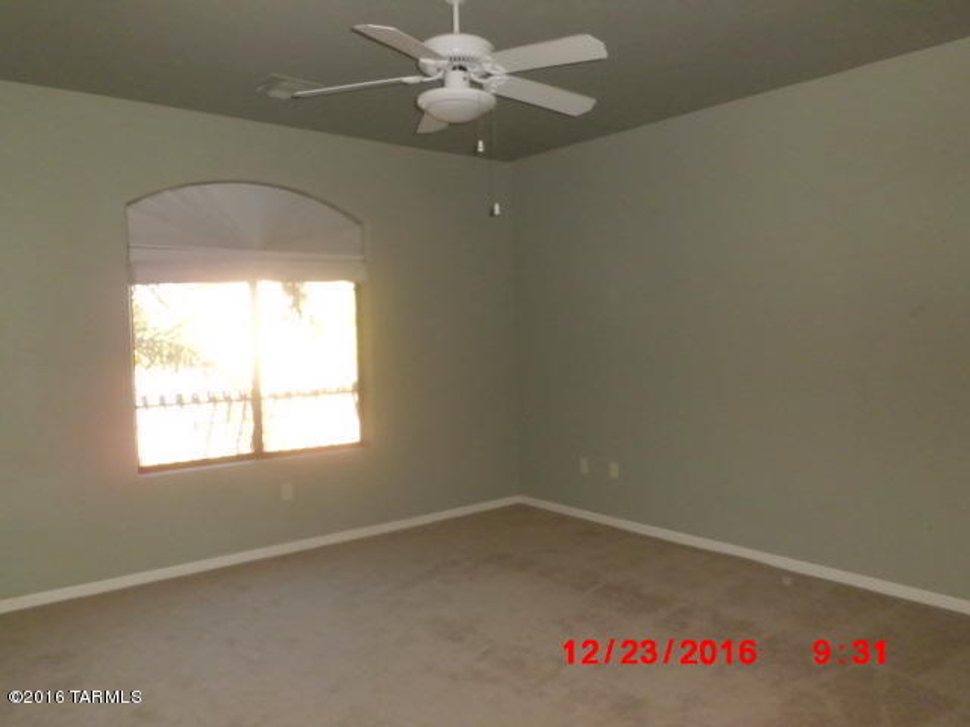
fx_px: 729
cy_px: 364
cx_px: 485
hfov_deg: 67.3
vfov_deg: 53.1
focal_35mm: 26
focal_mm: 4.7
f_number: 2.8
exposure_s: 1/100
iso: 200
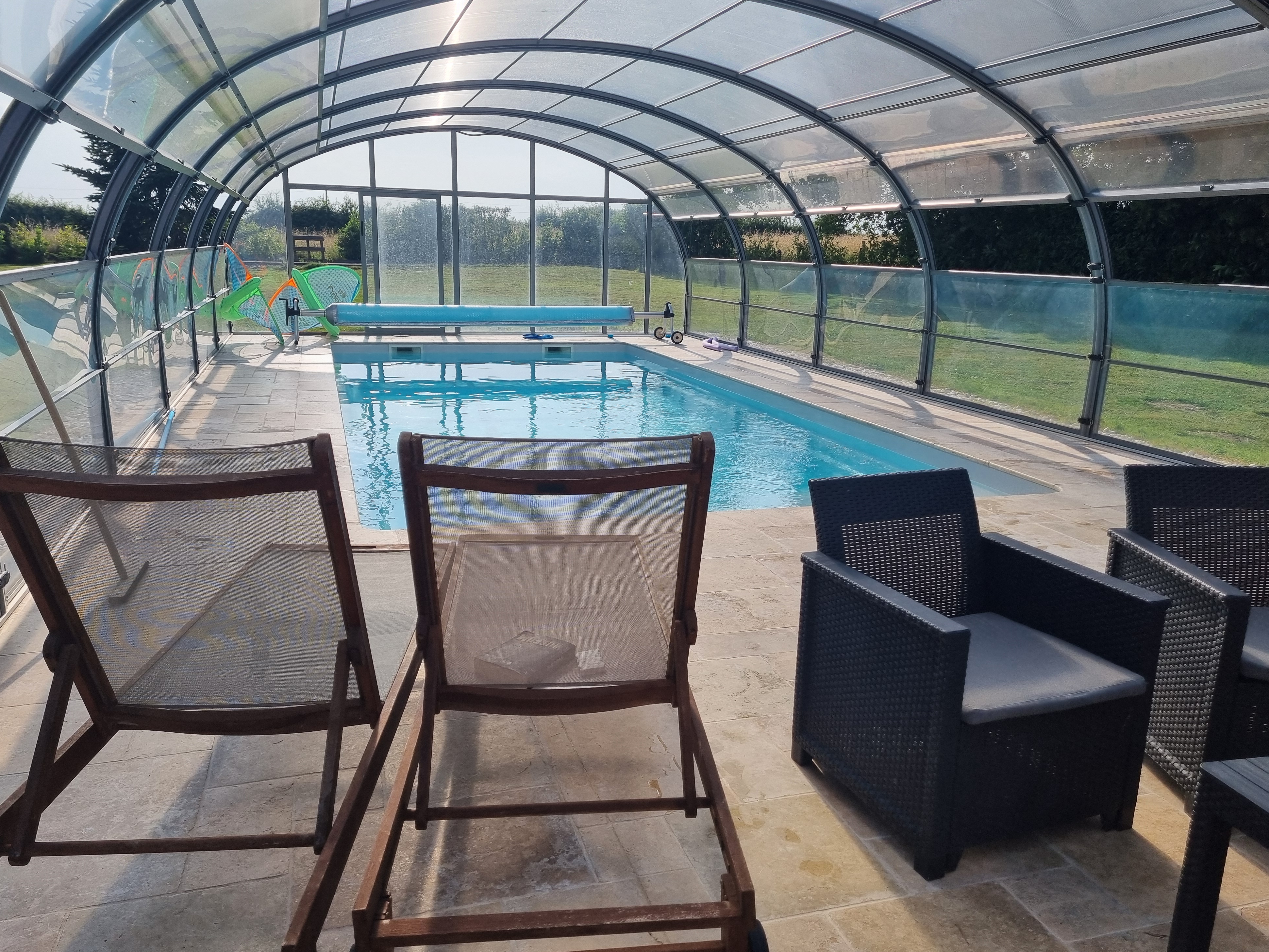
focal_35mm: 27
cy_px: 473
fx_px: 990
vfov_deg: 51.4
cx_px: 620
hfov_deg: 65.3
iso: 50
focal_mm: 5.4
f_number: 1.8
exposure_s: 1/3896
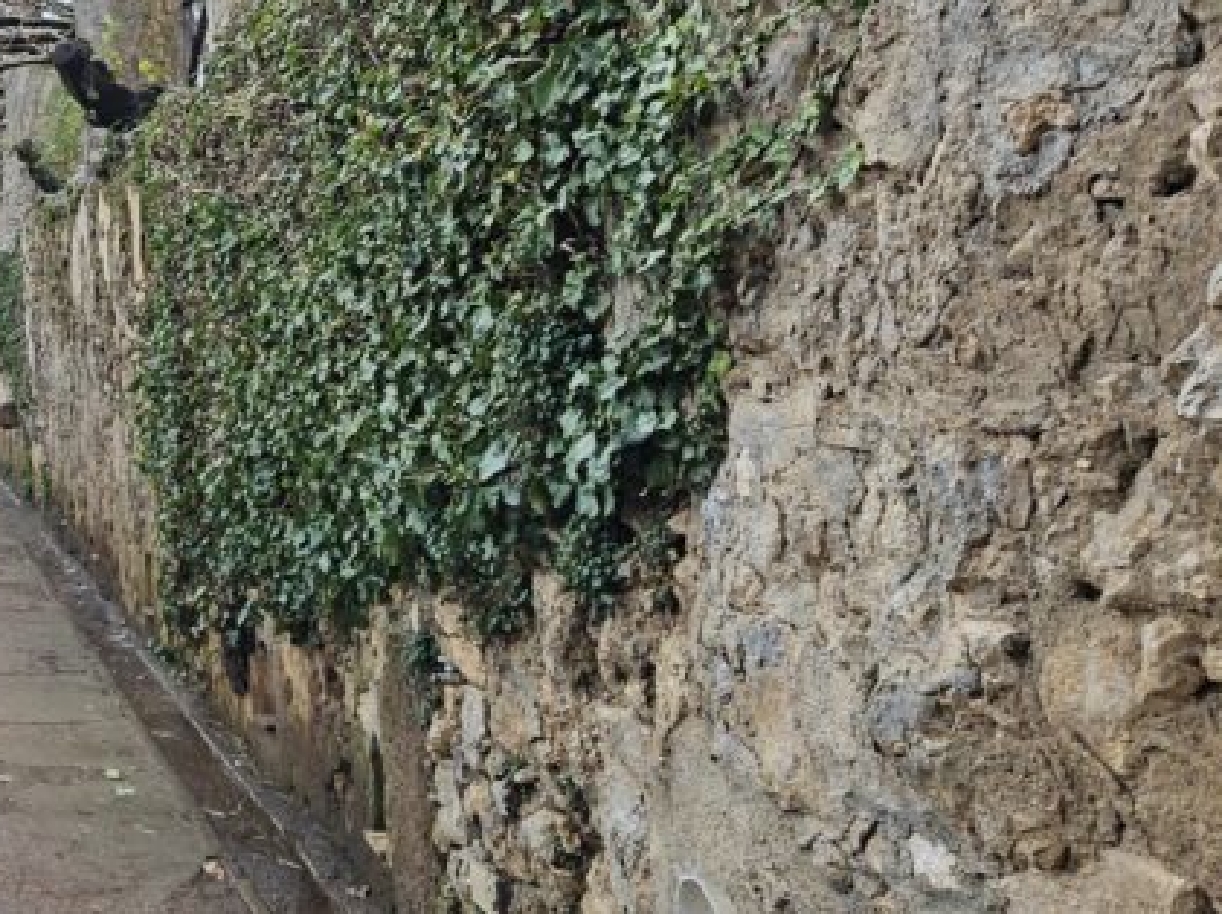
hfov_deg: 30.6
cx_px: -131
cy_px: 276
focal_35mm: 56
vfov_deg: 25.9
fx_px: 1975
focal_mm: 5.4
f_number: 1.8
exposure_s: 1/124
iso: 25
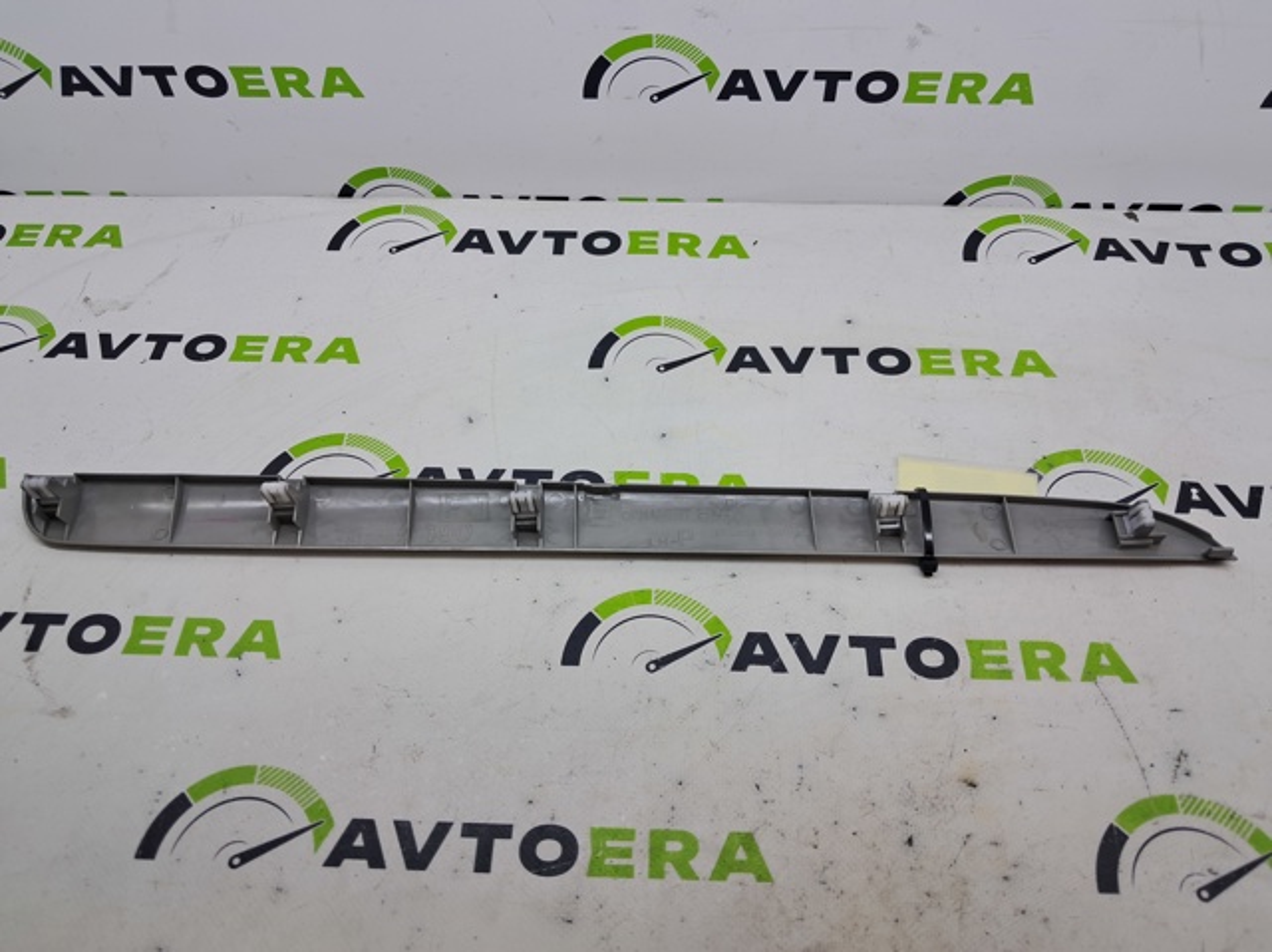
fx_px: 991
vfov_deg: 51.3
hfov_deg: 65.4
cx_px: 636
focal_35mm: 27
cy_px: 476
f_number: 1.8
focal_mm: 4
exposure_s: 1/50
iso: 50
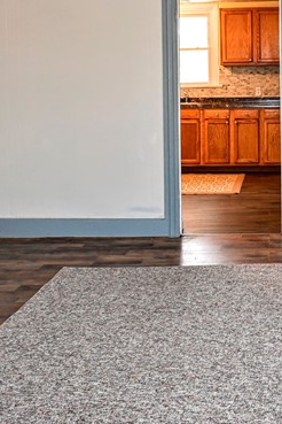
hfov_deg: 24.4
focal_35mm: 53
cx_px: 279
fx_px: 623
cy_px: 103
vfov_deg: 36.6
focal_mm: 12
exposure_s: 1/60
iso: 400
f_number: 4
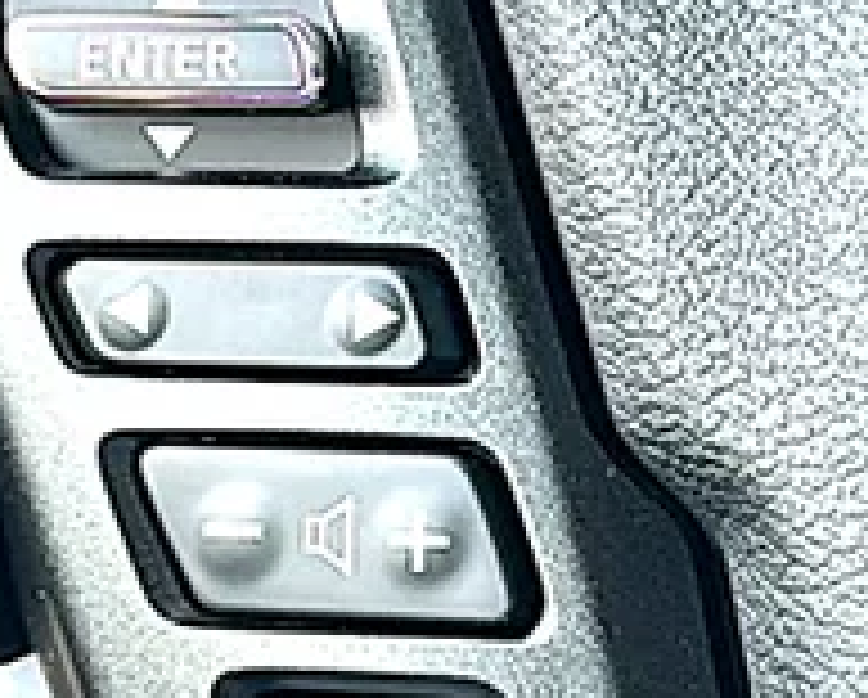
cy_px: 205
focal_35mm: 145
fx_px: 3731
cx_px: 211
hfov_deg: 13.2
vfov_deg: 10.7
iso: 64
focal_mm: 6.86
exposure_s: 1/158
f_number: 1.78
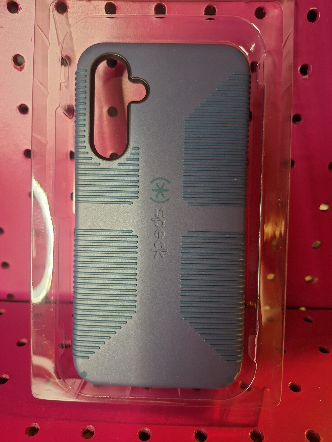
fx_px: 294
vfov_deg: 73.9
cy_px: 221
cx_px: 166
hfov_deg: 58.9
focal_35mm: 23
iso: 250
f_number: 1.8
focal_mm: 5.54
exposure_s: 1/24
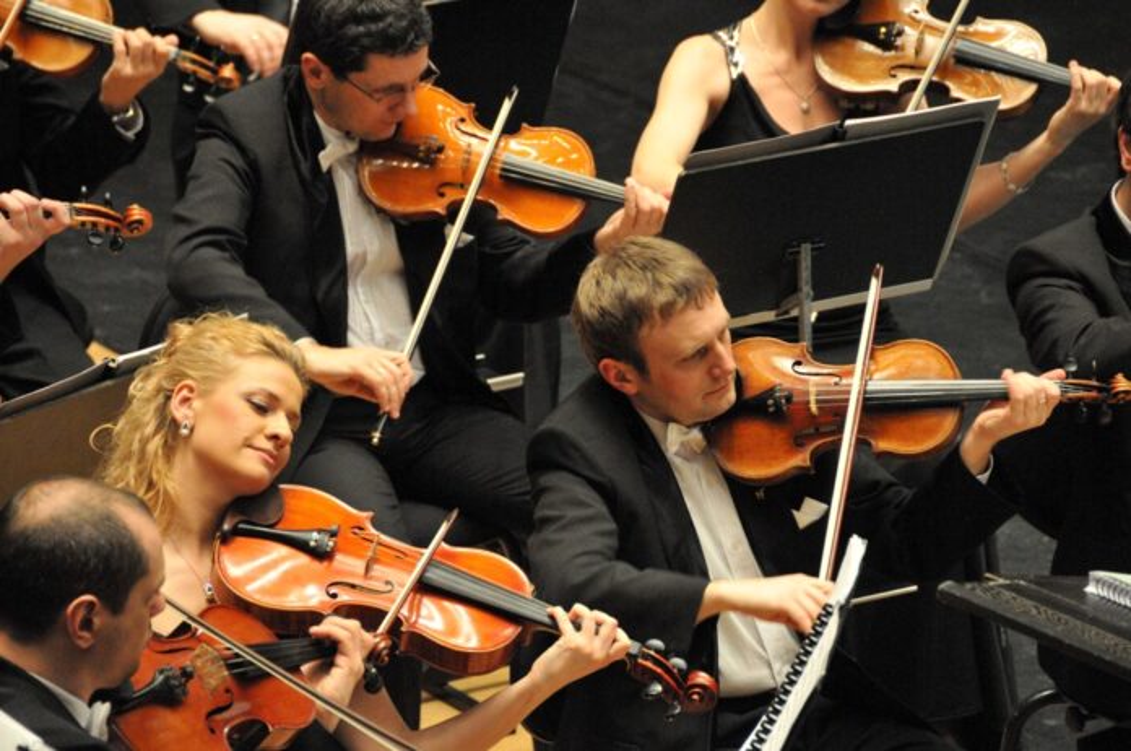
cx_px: 566
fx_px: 9412
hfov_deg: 6.9
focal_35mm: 300
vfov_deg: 4.6
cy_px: 376
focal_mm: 200
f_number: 5.6
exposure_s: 1/80
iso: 2800
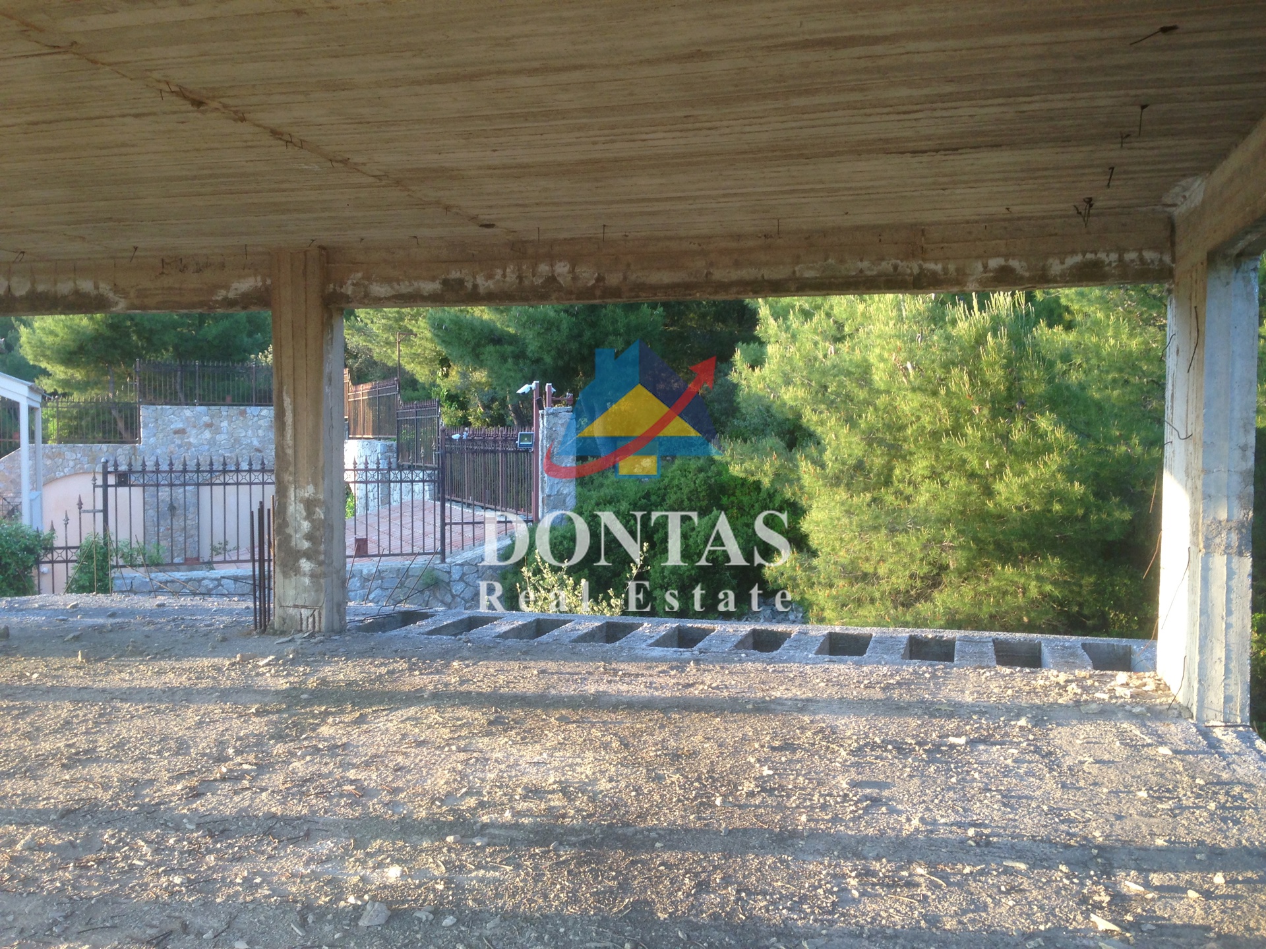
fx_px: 1207
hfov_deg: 55.4
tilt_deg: -3.4
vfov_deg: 42.9
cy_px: 474
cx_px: 633
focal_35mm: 33
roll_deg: -1.0
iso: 64
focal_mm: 4.12
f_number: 2.4
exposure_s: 1/60
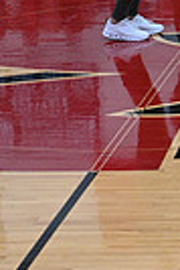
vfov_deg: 4.9
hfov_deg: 3.2
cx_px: 554
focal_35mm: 415
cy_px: -44
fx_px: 3104
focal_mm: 95
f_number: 4
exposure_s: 1/400
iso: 4000
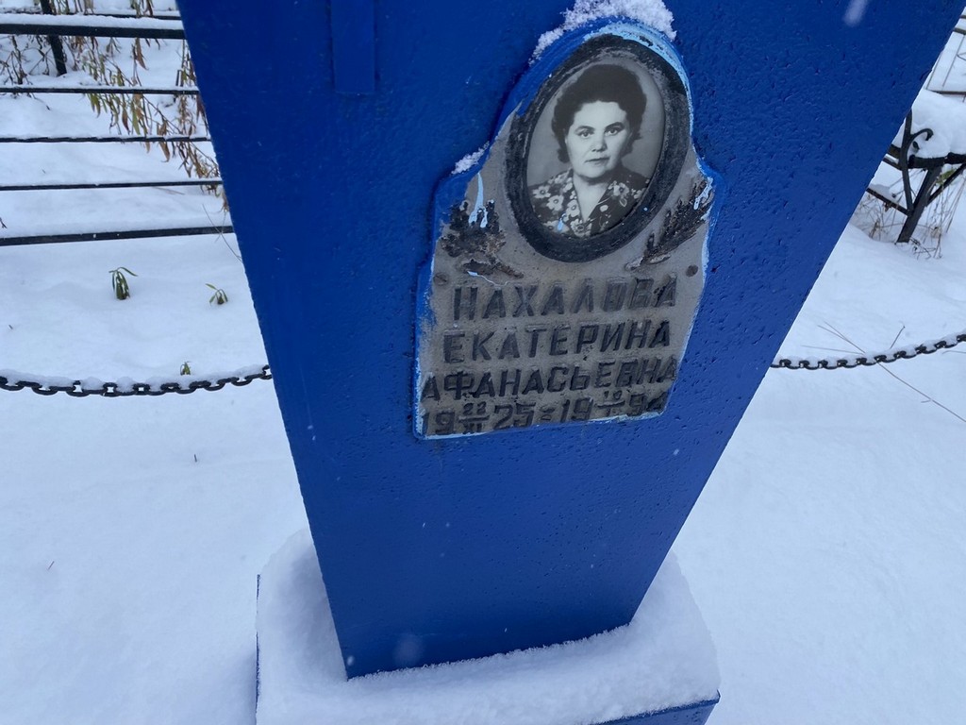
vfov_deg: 53.1
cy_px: 362
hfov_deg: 67.3
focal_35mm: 26
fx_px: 726
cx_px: 483
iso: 80
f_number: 1.8
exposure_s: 1/122
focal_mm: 4.25
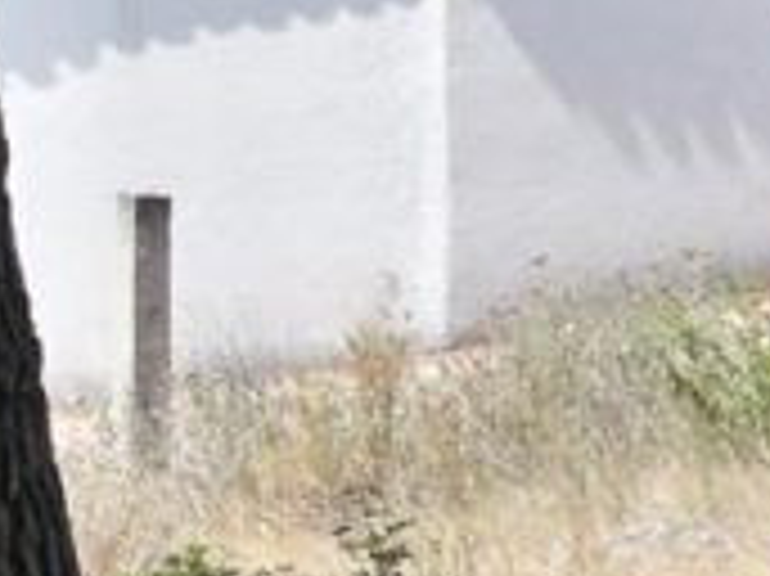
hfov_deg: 4.7
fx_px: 9069
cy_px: -400
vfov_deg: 3.6
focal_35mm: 408
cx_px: -1468
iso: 80
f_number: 4.5
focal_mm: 12.1
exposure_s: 1/320
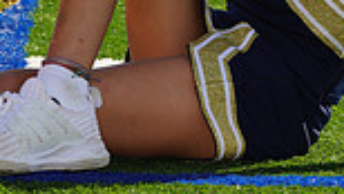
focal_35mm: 623
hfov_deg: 3.5
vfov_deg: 2.0
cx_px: 163
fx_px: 5689
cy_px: -123
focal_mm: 158
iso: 100
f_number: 9
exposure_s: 1/250
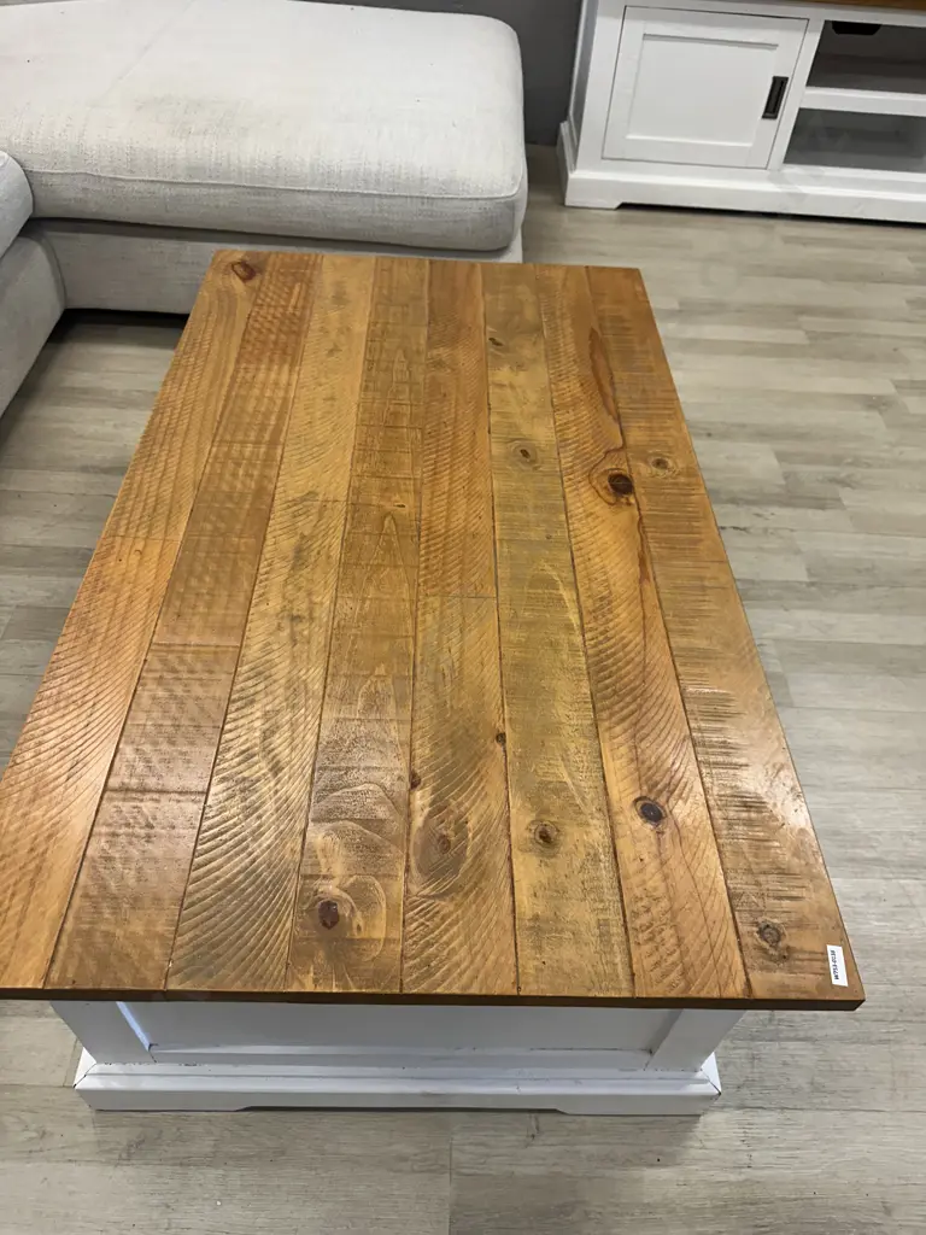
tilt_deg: -47.4
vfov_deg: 71.6
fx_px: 856
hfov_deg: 56.8
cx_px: 463
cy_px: 618
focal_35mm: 24
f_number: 1.78
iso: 125
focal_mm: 6.86
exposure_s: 1/100
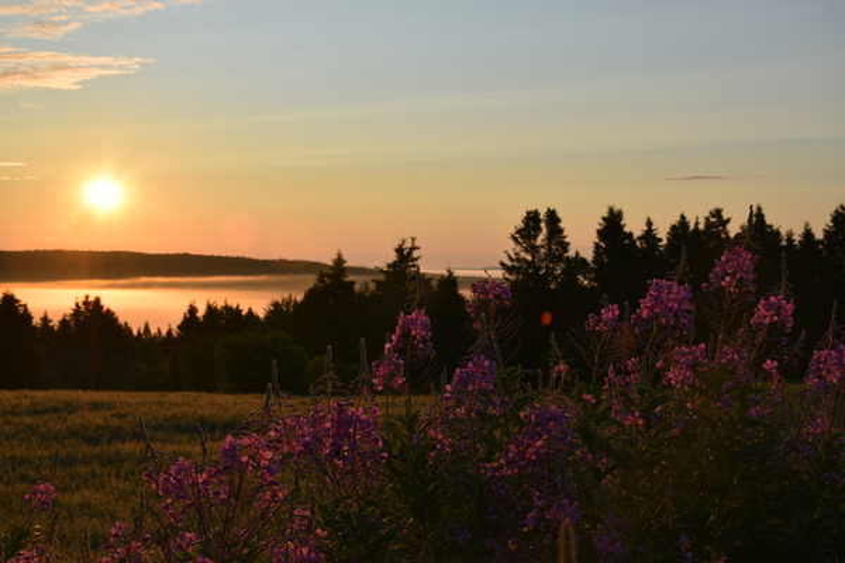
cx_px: 422
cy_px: 282
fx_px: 1197
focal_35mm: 51
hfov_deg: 38.9
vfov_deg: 26.5
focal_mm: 34
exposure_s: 1/250
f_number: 8
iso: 100
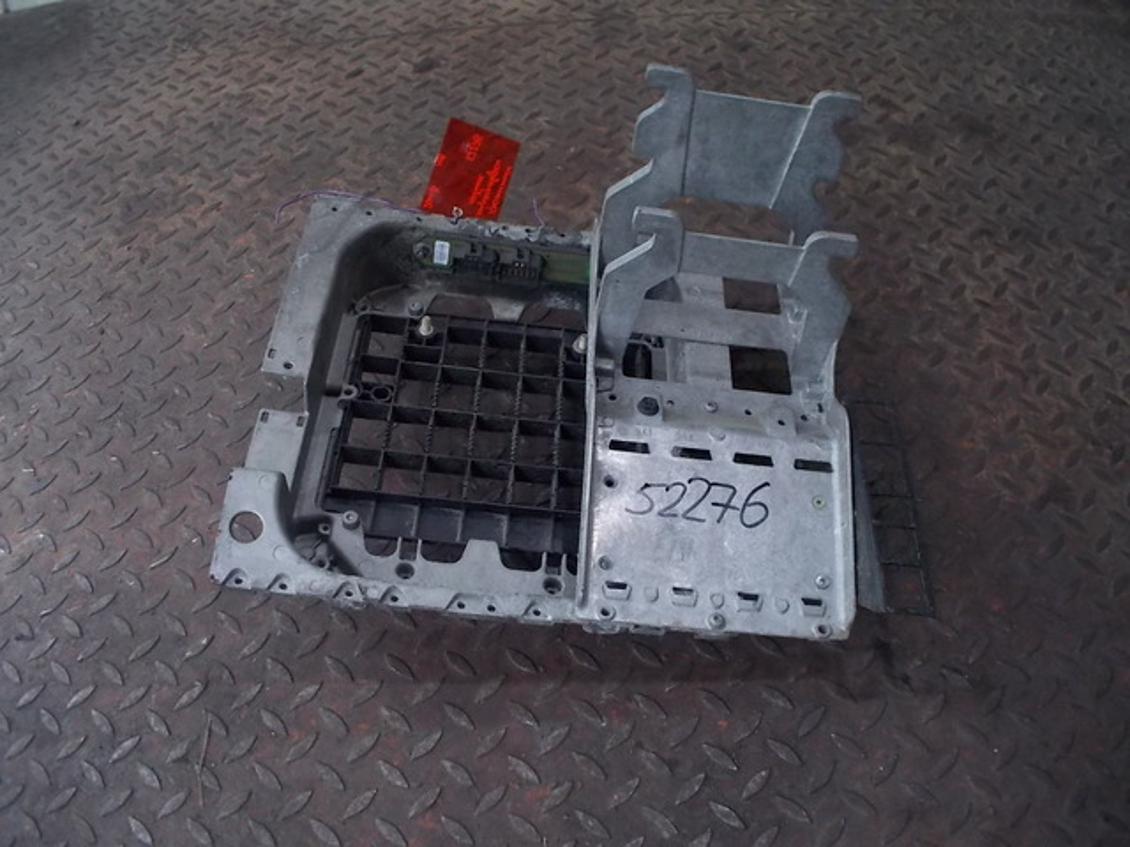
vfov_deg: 48.2
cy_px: 424
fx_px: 947
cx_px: 565
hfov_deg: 61.7
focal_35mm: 29
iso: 200
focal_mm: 4.1
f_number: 3.3
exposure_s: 1/25
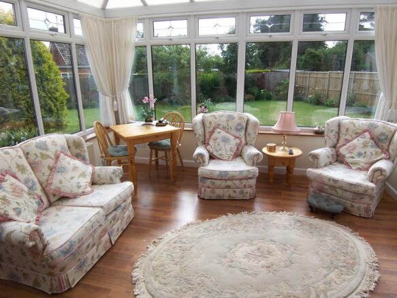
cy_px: 149
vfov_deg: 58.9
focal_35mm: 23
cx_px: 198
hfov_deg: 73.9
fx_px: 264
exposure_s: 1/100
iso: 64
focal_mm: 3.8
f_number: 5.6
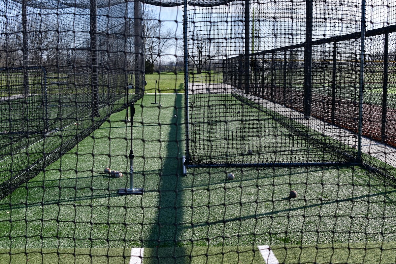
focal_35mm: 42
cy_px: 132
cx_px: 198
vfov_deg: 31.9
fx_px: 462
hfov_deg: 46.4
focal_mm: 28
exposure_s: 1/800
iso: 100
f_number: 5.6
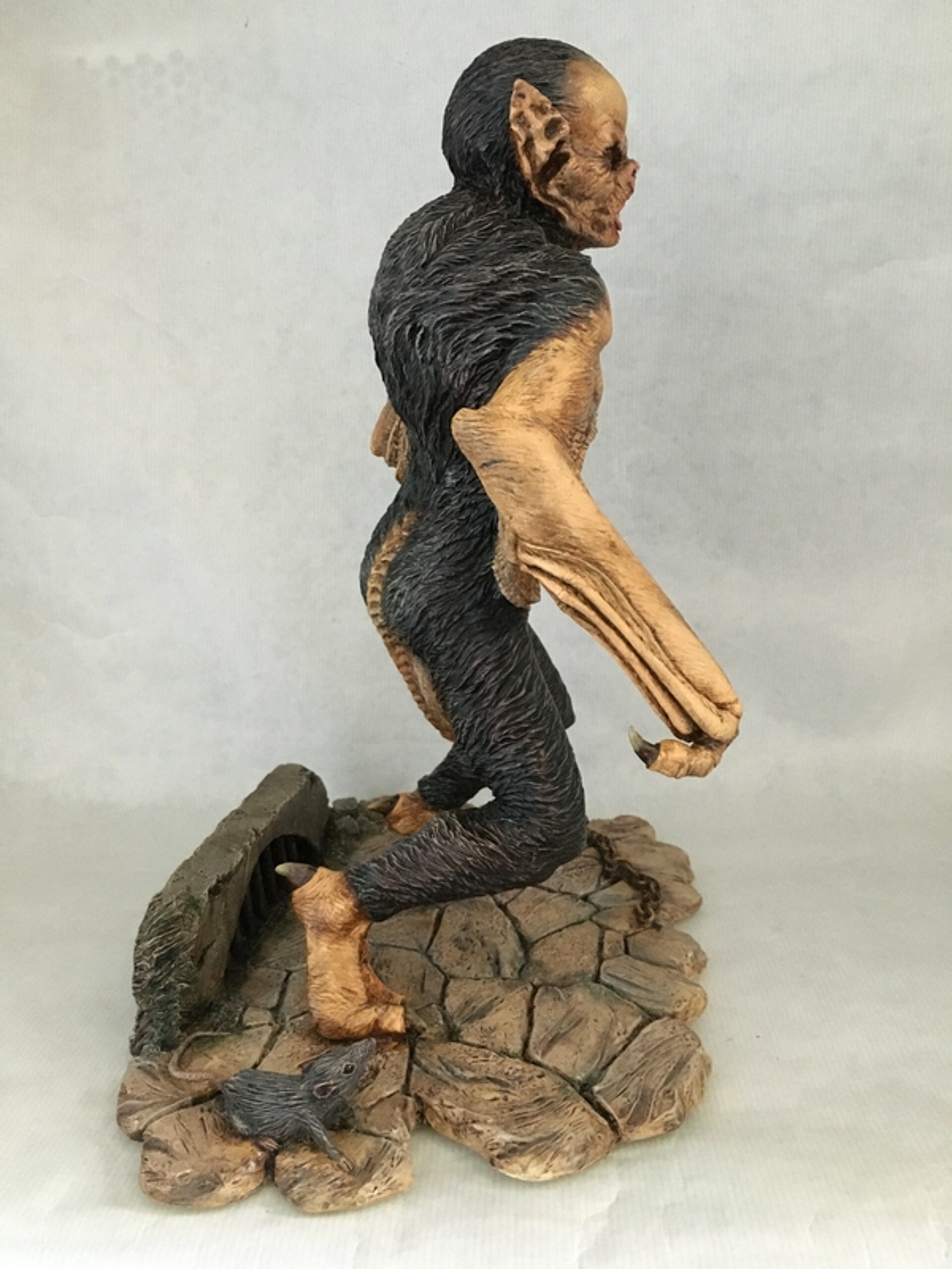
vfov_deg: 61.7
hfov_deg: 48.2
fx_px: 1063
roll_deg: +2.0
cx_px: 476
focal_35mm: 29
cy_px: 634
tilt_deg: -13.0
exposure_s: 1/17
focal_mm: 4.15
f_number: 2.2
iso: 320
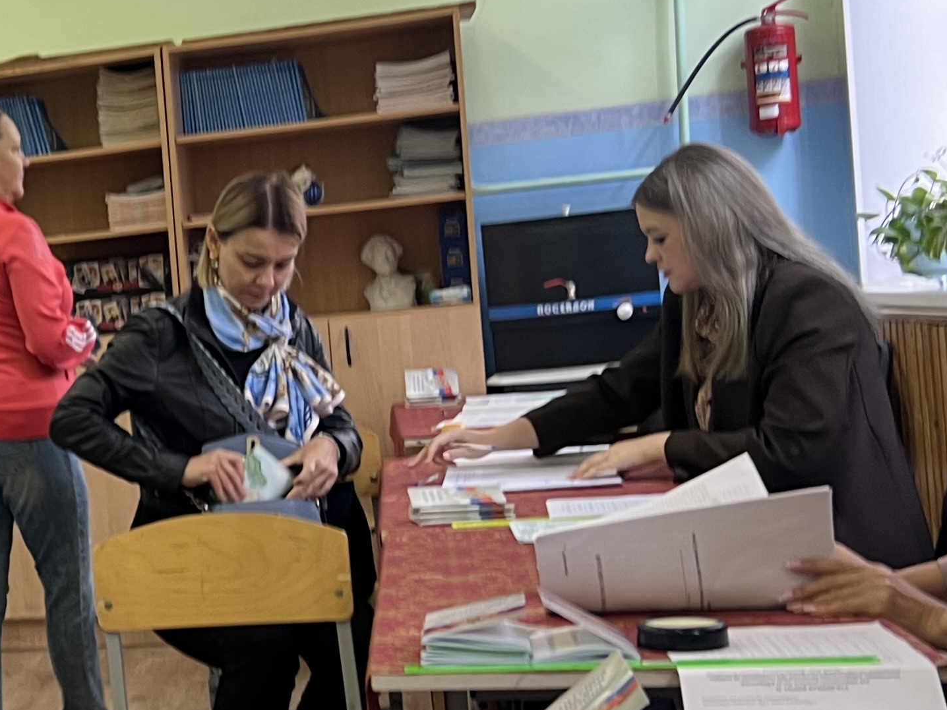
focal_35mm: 73
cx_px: -229
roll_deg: +5.2
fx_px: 1997
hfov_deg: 23.9
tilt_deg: -2.7
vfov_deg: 20.1
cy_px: 430
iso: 64
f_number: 1.5
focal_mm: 5.7
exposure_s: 1/50
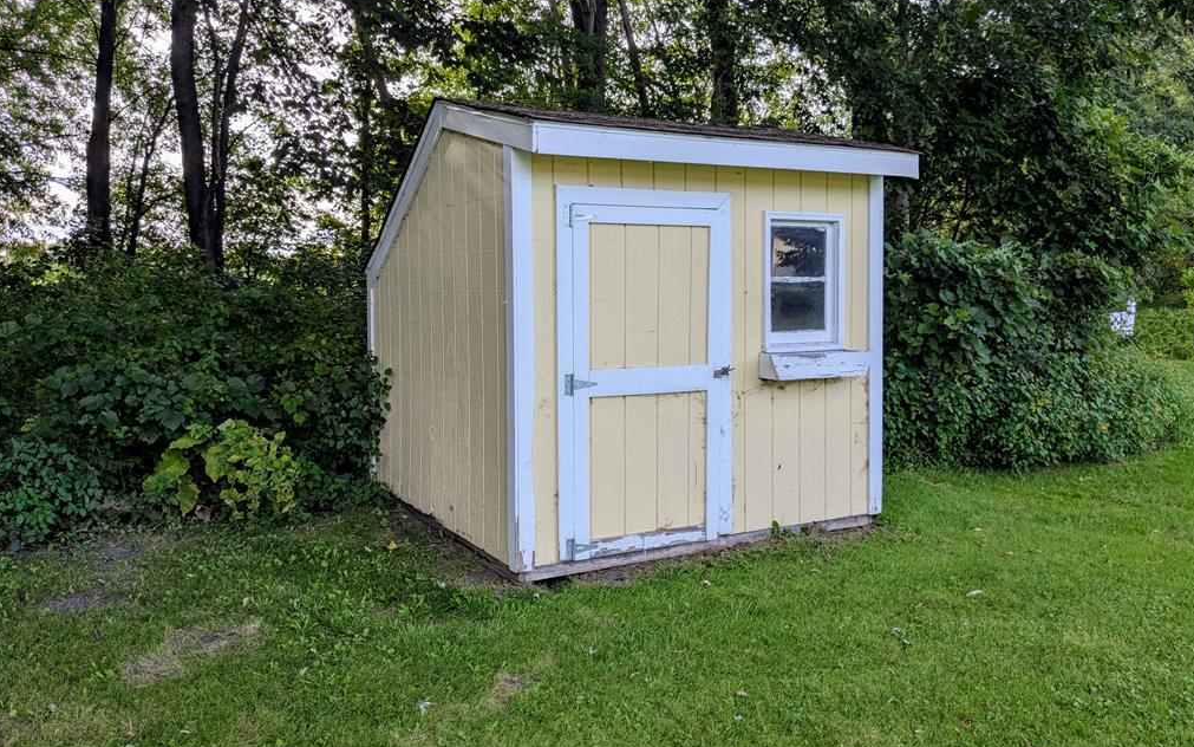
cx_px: 598
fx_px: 944
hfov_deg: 64.6
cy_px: 343
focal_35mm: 29
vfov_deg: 43.1
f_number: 1.73
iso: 43
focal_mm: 4.38
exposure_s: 1/779
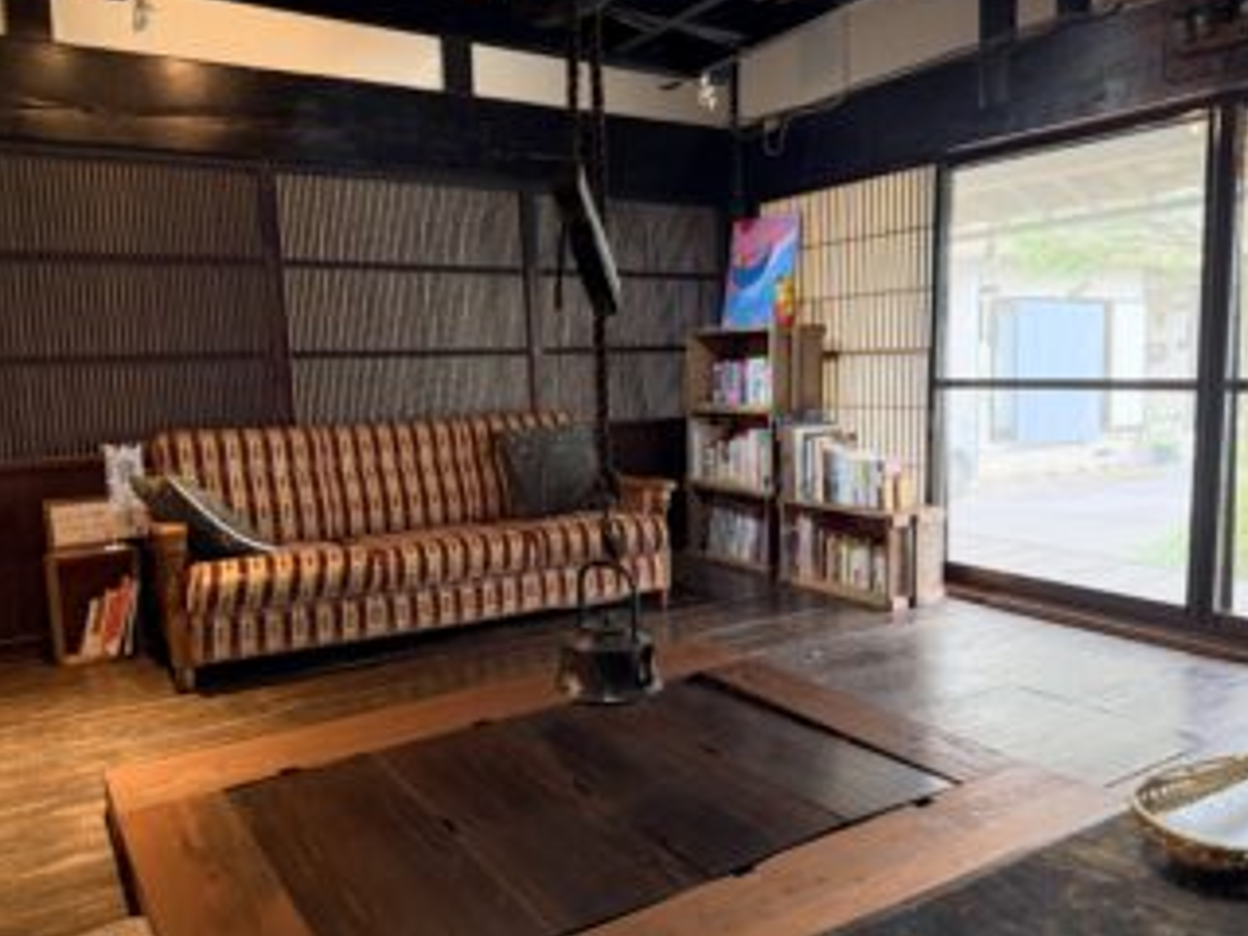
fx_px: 973
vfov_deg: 51.4
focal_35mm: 27
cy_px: 468
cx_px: 620
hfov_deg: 65.3
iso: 250
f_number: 1.78
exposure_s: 1/60
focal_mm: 6.76
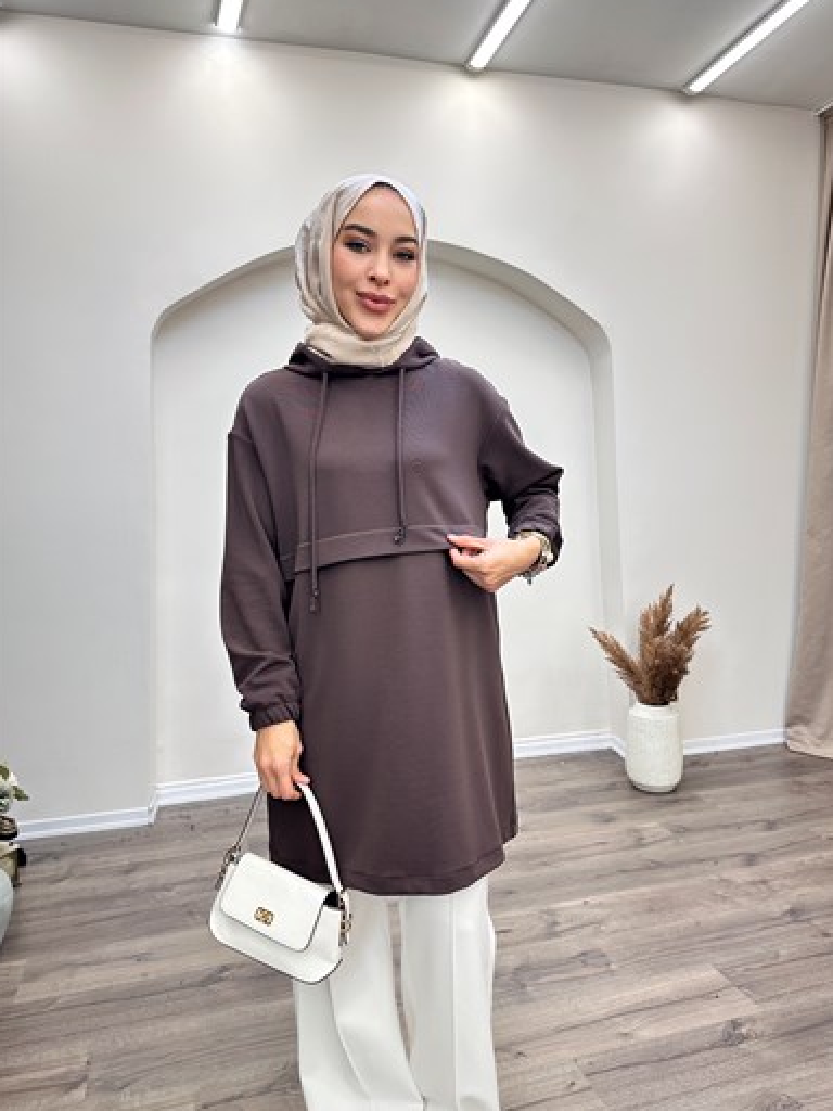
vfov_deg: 69.4
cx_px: 425
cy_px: 552
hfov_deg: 54.9
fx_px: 802
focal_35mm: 25
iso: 80
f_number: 1.78
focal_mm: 6.86
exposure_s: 1/100
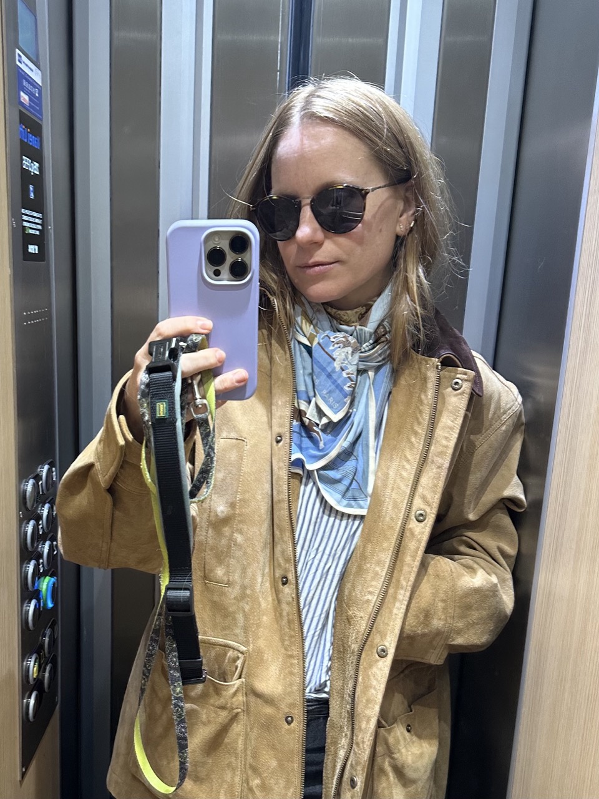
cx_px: 300
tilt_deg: -13.8
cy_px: 400
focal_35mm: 24
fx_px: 554
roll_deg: -1.3
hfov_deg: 56.8
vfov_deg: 71.6
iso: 250
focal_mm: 6.86
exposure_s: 1/50
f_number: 1.78
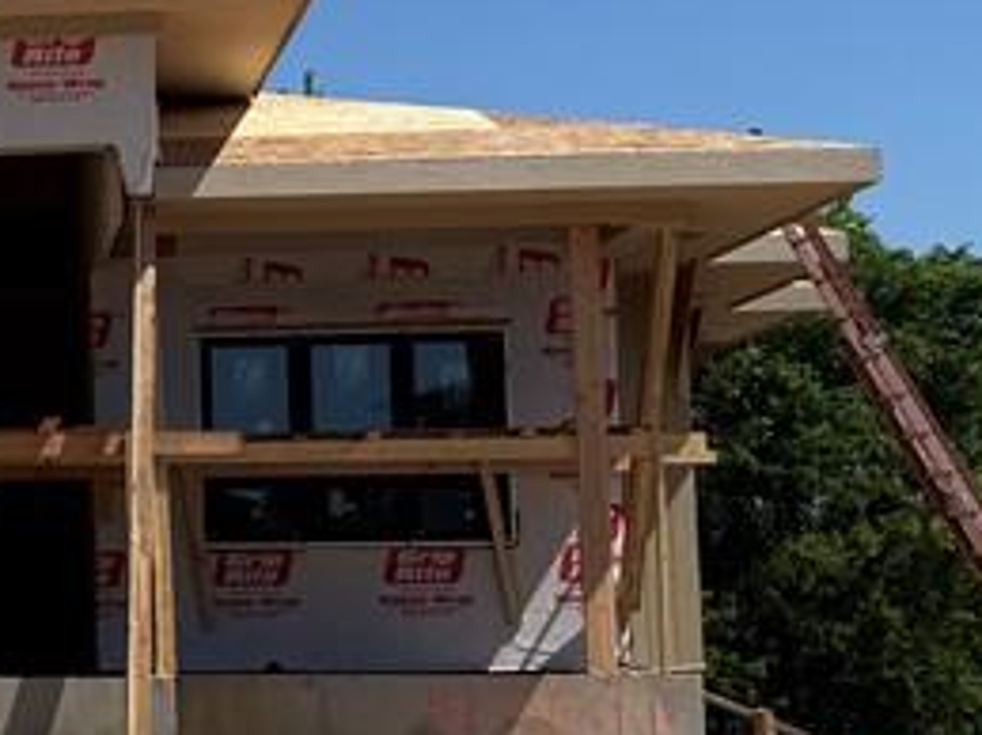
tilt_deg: +5.4
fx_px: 2694
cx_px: -360
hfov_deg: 18.9
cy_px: 409
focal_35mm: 95
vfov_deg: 15.5
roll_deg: -0.8
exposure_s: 1/7353
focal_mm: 6.76
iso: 80
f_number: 1.78
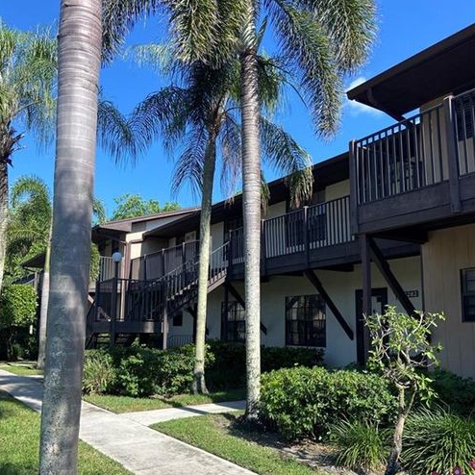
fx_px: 481
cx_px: 238
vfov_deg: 52.4
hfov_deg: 52.5
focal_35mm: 31
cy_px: 268
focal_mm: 4.25
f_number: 1.8
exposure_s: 1/1608
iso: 32
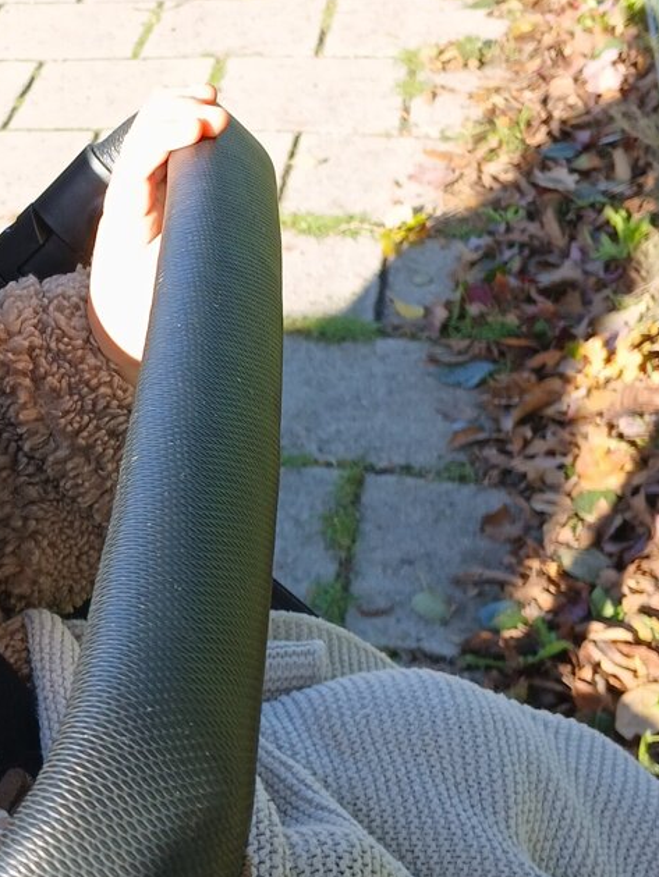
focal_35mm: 66
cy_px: 483
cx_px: -63
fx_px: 1674
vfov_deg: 29.4
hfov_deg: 21.2
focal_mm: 3.98
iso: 25
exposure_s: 1/100
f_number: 1.8
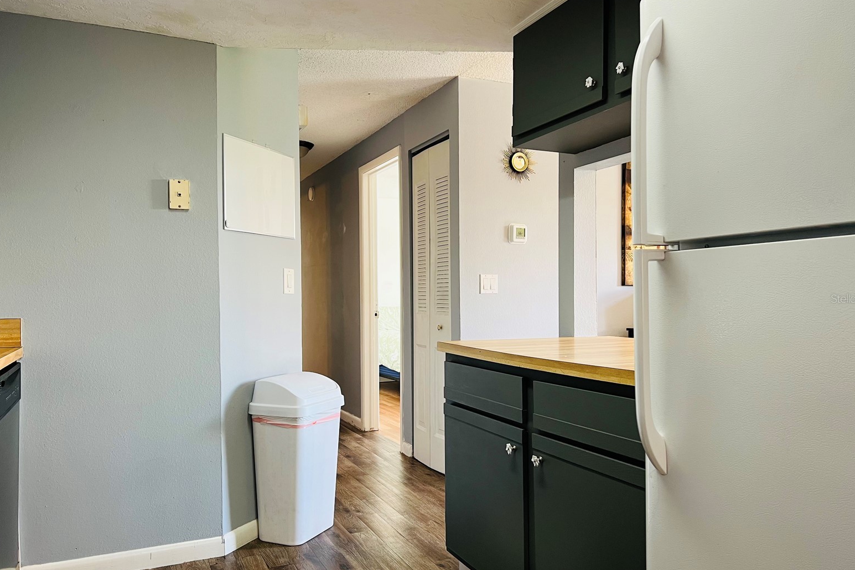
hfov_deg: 65.5
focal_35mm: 28
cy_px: 298
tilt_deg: -0.2
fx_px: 665
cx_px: 441
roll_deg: +0.6
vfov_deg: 46.4
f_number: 1.5
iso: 80
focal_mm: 5.7
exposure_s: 1/60
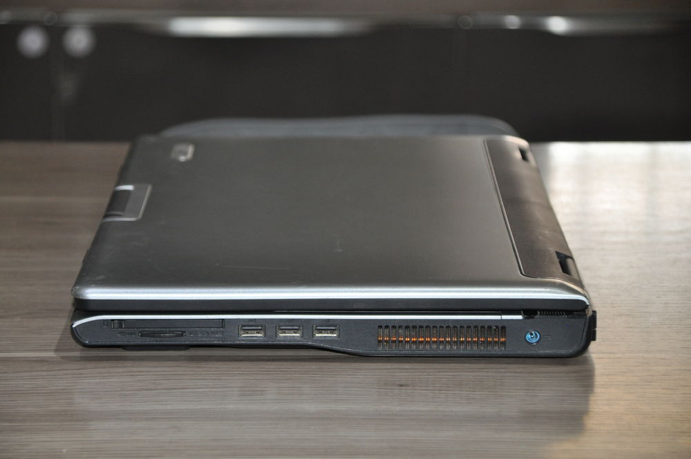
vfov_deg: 11.4
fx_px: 2300
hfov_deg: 17.1
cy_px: 230
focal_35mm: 120
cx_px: 346
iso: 800
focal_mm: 80
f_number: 5.3
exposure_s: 1/60
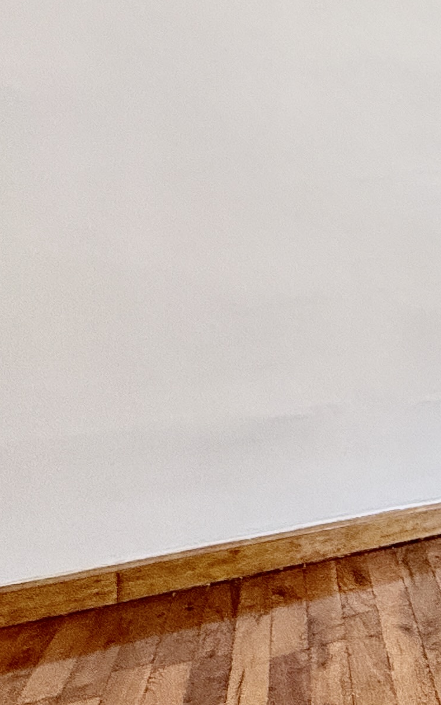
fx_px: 962
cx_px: 965
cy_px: 186
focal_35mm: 50
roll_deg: +0.1
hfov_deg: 16.5
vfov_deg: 39.3
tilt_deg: +0.4
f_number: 2.2
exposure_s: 1/100
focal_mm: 2.22
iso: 320
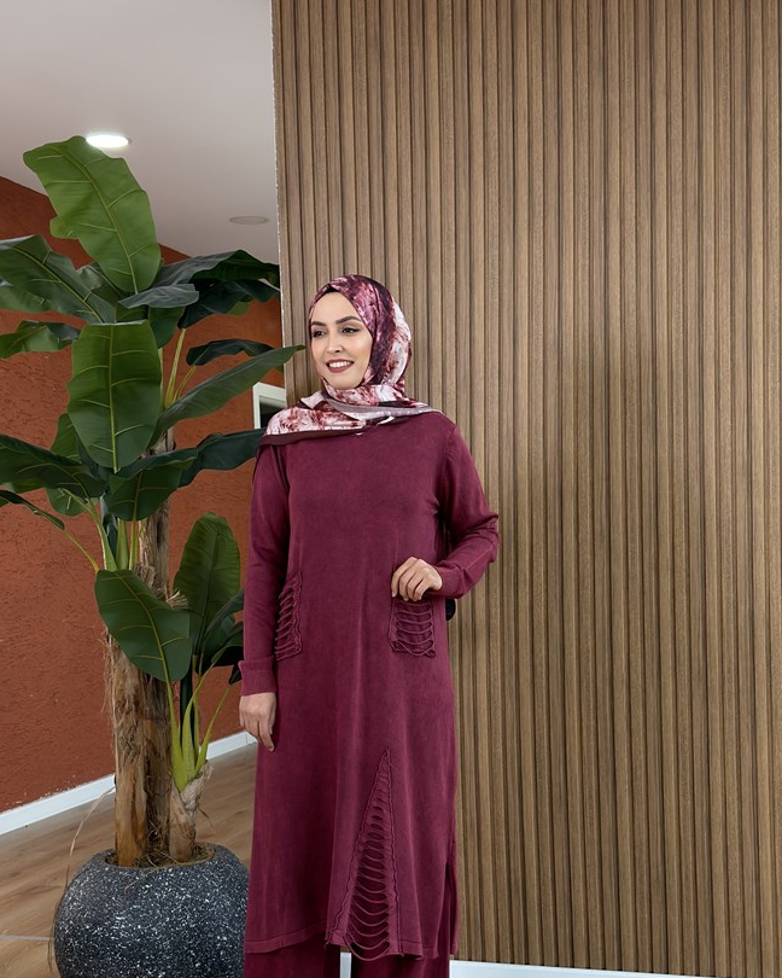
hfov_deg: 28.1
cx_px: 380
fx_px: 1562
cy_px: 600
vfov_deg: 34.6
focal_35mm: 54
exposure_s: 1/170
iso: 160
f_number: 1.78
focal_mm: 6.76
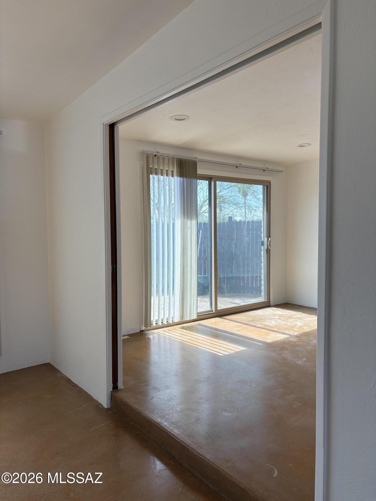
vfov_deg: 67.3
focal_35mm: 26
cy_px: 250
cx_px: 188
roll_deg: +0.6
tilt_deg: -2.4
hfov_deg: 53.1
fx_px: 377
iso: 50
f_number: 1.6
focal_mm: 5.96
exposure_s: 1/395
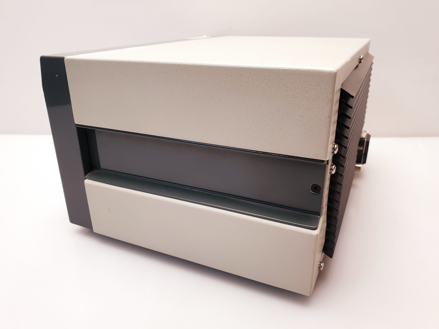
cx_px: 220
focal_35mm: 26
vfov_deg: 53.1
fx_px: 330
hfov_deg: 67.3
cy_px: 164
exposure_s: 1/50
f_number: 2.4
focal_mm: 4.3
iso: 80
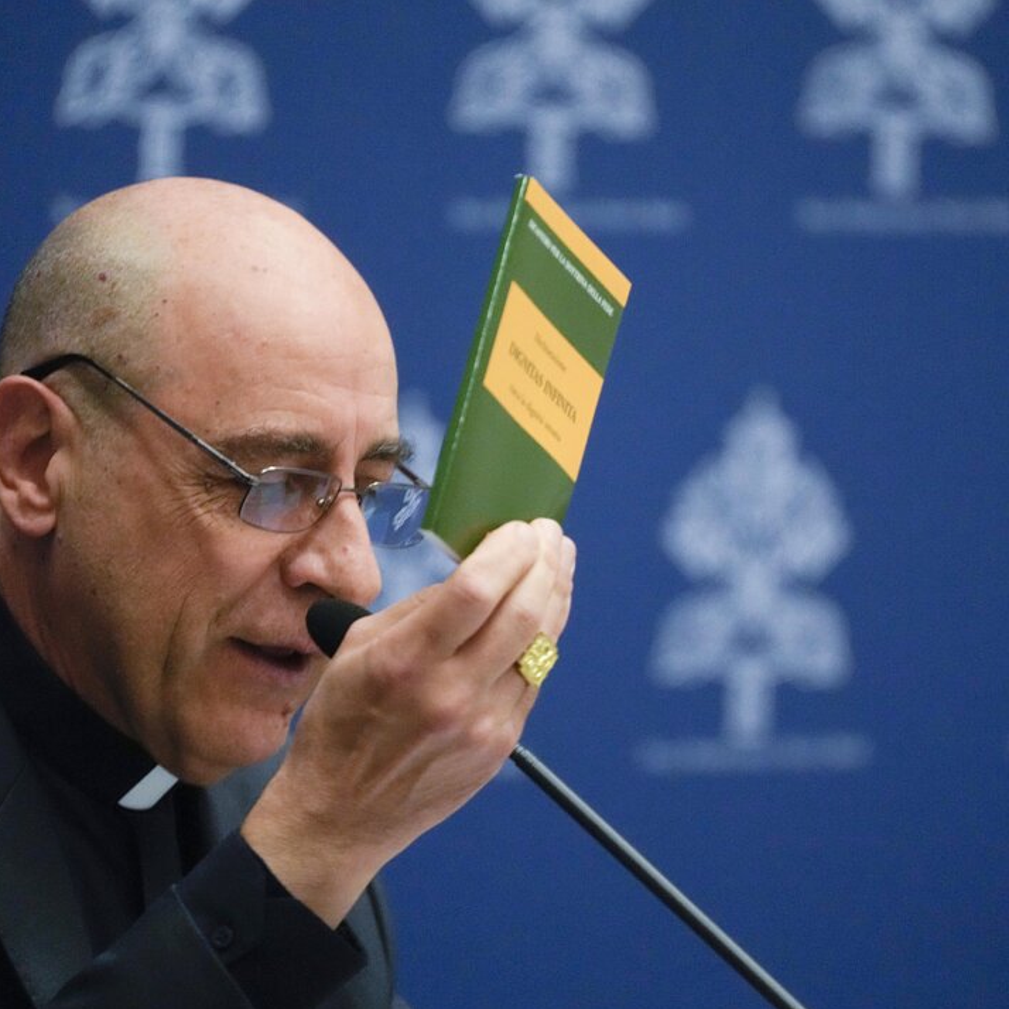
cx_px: 596
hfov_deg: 3.6
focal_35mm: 491
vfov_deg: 3.6
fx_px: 16192
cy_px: 507
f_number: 5.6
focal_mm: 382
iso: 6400
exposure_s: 1/320
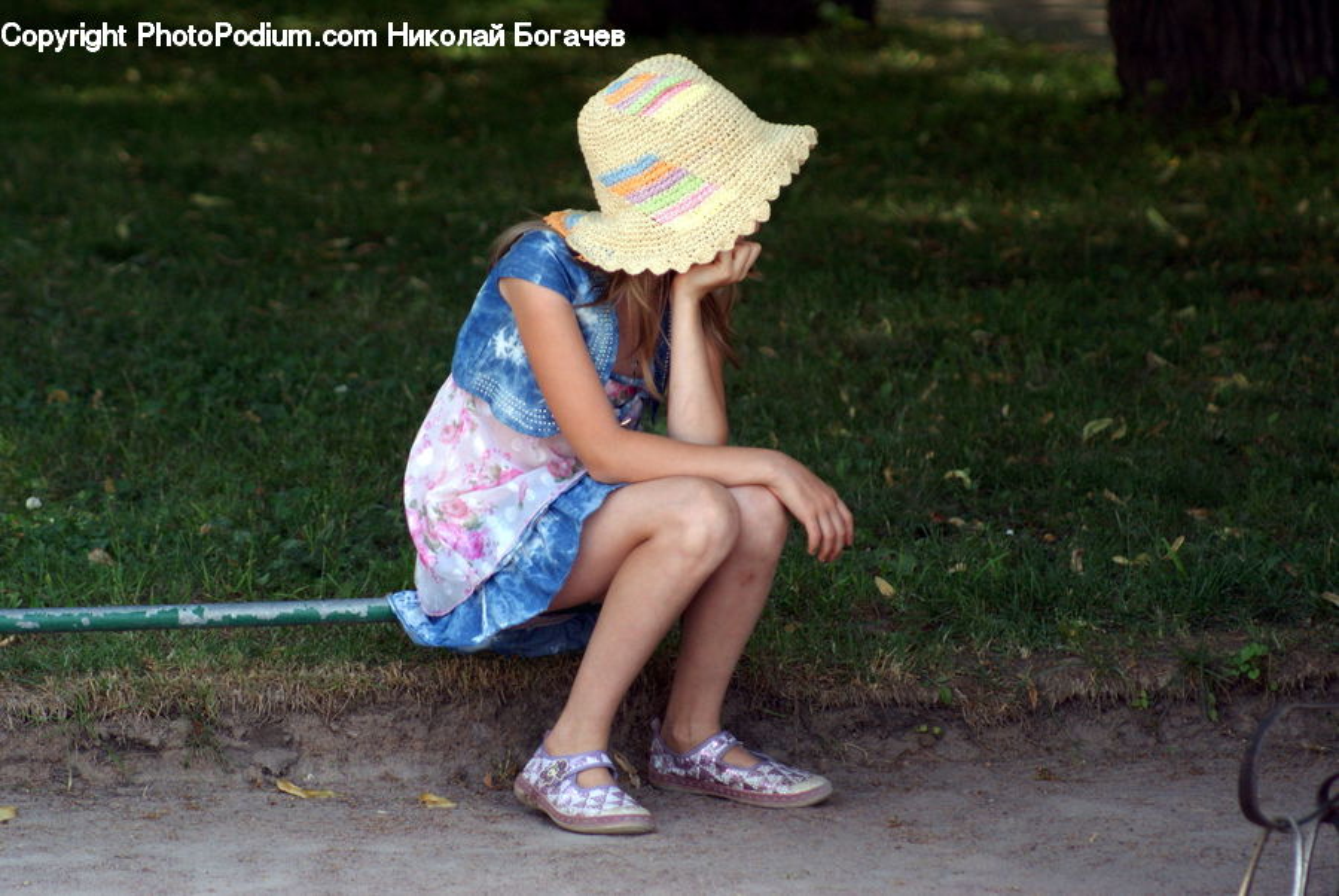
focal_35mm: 225
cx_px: 670
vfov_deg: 6.1
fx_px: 8377
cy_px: 448
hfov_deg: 9.1
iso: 200
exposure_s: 1/250
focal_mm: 150
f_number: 5.6
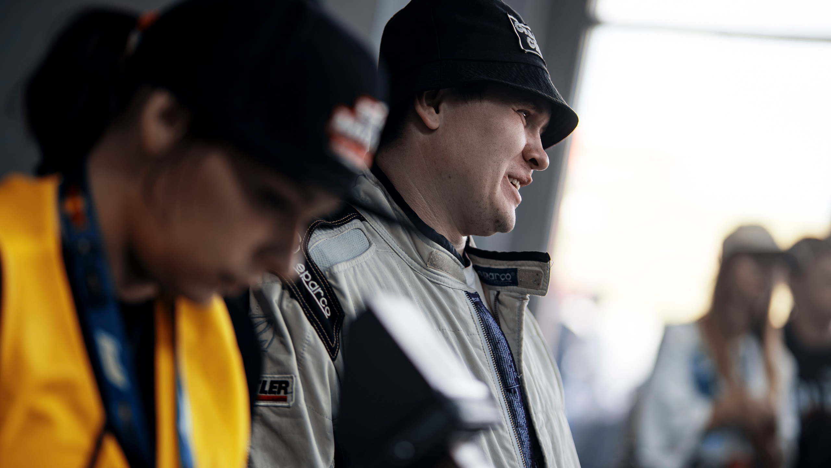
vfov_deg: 13.6
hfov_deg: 23.9
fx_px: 1962
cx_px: 416
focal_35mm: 89
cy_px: 234
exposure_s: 1/320
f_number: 1.8
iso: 250
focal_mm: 85
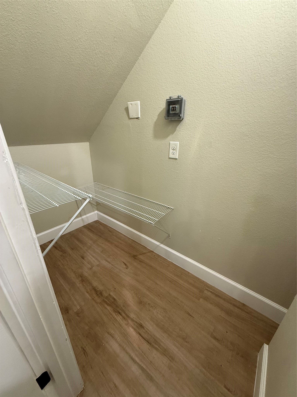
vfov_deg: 102.1
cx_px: 148
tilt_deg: -22.1
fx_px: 160
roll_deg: -1.3
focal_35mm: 14
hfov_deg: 85.7
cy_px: 198
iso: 400
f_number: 2.2
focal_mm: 2.22
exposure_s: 1/60
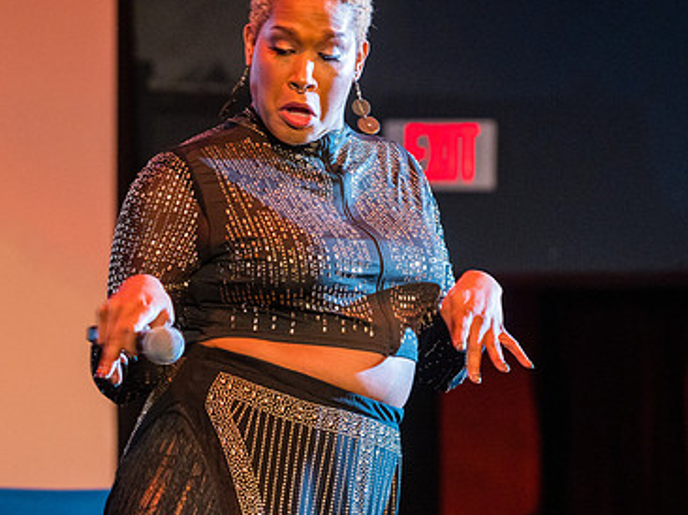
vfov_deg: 5.4
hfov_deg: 7.2
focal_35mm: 275
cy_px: 217
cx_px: 295
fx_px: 5462
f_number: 4
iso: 3200
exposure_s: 1/250
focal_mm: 165
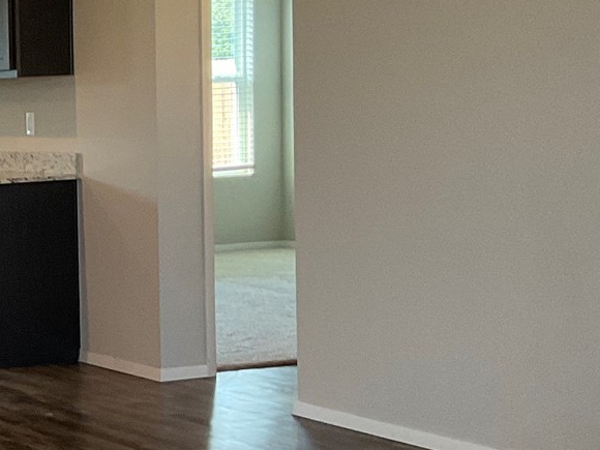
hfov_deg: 18.4
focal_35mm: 96
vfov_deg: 15.4
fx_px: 1664
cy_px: 228
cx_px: -270
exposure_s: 1/120
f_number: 1.8
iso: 64
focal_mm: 3
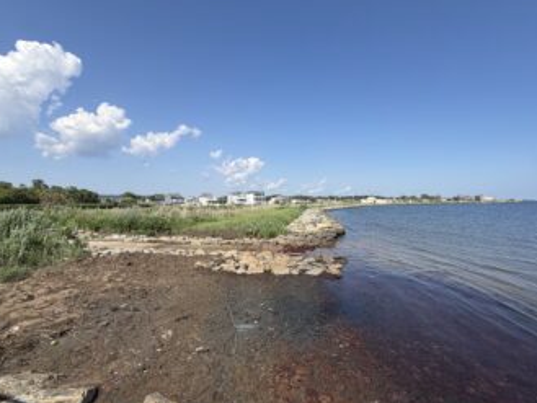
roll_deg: +1.6
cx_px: 300
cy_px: 219
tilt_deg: -2.6
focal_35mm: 17
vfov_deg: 74.6
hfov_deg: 90.6
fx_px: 264
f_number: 2.2
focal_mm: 2.22
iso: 20
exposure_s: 1/830
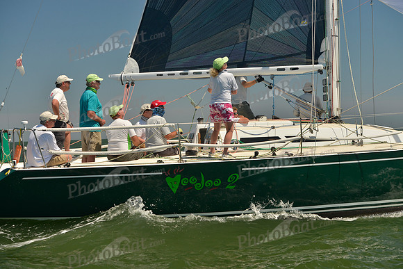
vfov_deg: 17.5
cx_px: 202
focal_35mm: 78
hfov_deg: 26.0
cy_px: 134
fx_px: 873
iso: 200
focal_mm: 78
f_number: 6.3
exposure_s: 1/640
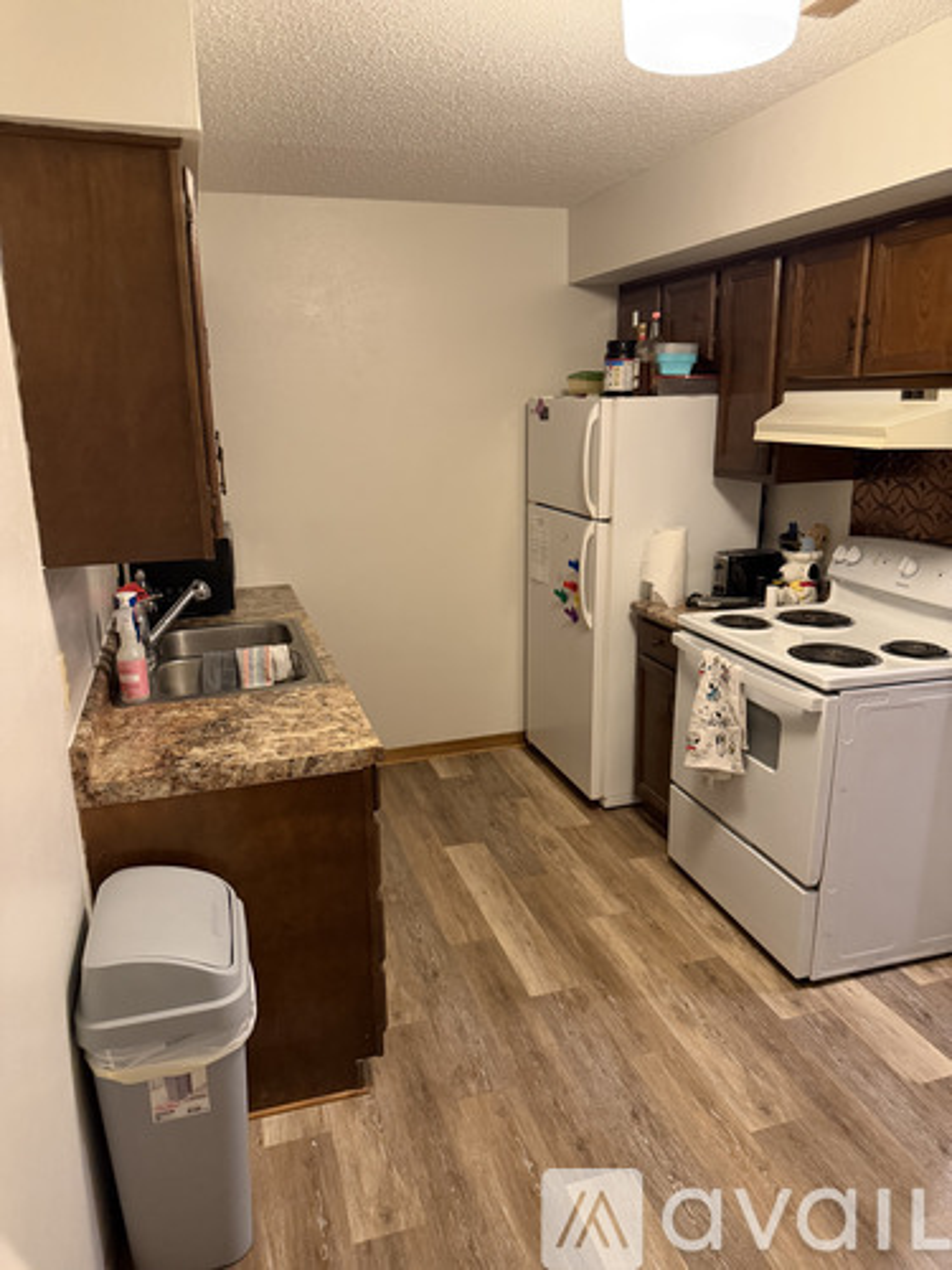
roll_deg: +2.3
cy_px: 635
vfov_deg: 71.6
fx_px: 880
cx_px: 476
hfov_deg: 56.8
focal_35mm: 24
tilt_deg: -14.6
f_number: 1.78
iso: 640
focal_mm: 6.76
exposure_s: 1/60
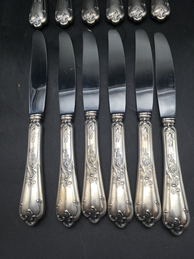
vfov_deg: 61.7
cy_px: 130
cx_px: 97
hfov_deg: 48.2
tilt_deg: -72.2
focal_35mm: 29
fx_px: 217
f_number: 2.2
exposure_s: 1/155
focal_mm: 4.15
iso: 25
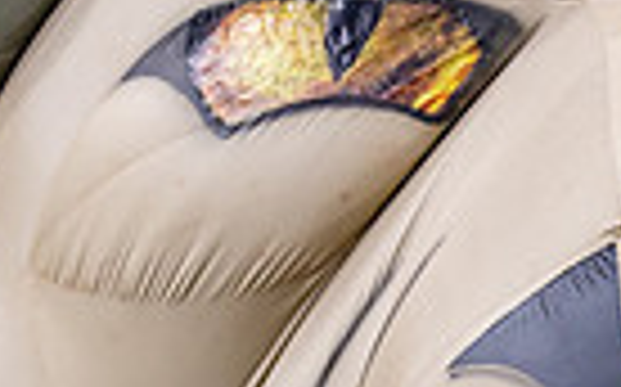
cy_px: 911
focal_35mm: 678
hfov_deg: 3.1
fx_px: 11465
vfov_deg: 1.9
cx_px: 940
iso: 800
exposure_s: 1/1000
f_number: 1.8
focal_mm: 135
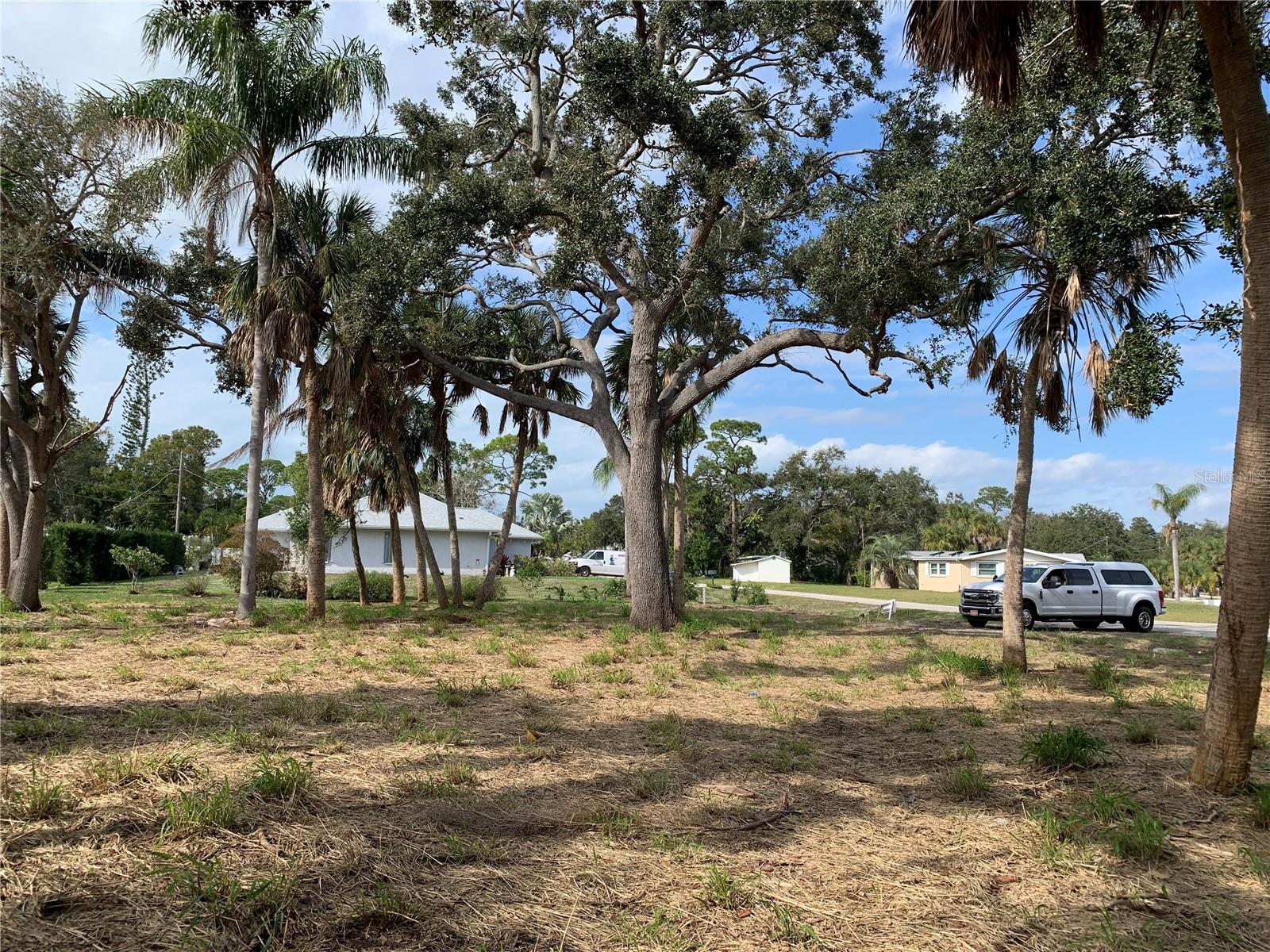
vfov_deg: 53.1
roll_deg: -2.5
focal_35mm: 26
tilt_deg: +7.5
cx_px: 635
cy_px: 476
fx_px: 954
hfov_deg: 67.3
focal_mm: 4.25
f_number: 1.8
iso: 25
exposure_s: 1/1718
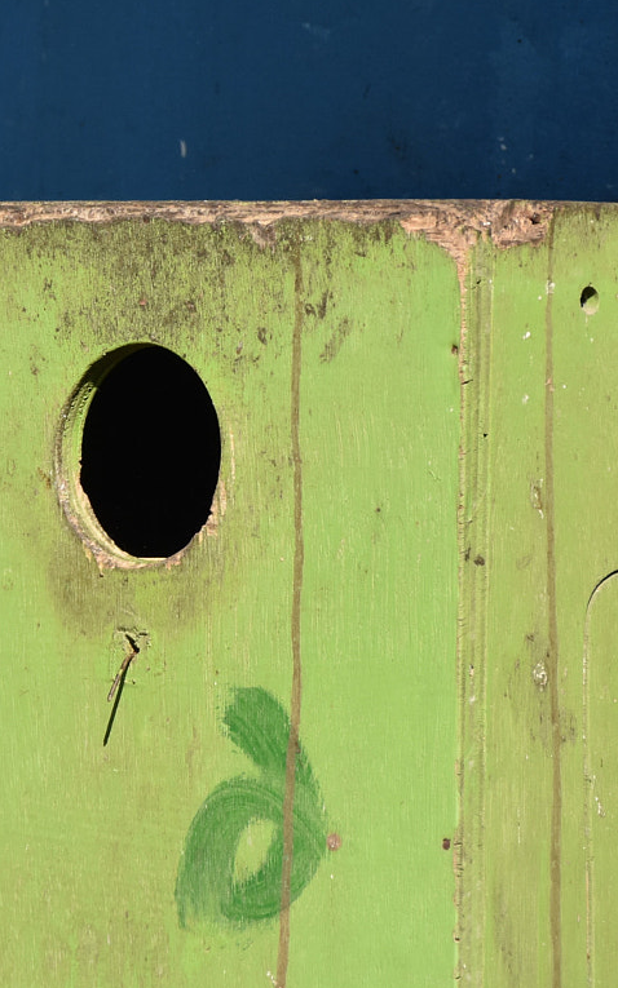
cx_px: -53
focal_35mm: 639
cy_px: 319
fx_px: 17223
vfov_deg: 3.3
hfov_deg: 2.1
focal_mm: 200
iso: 560
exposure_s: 1/1000
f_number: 8
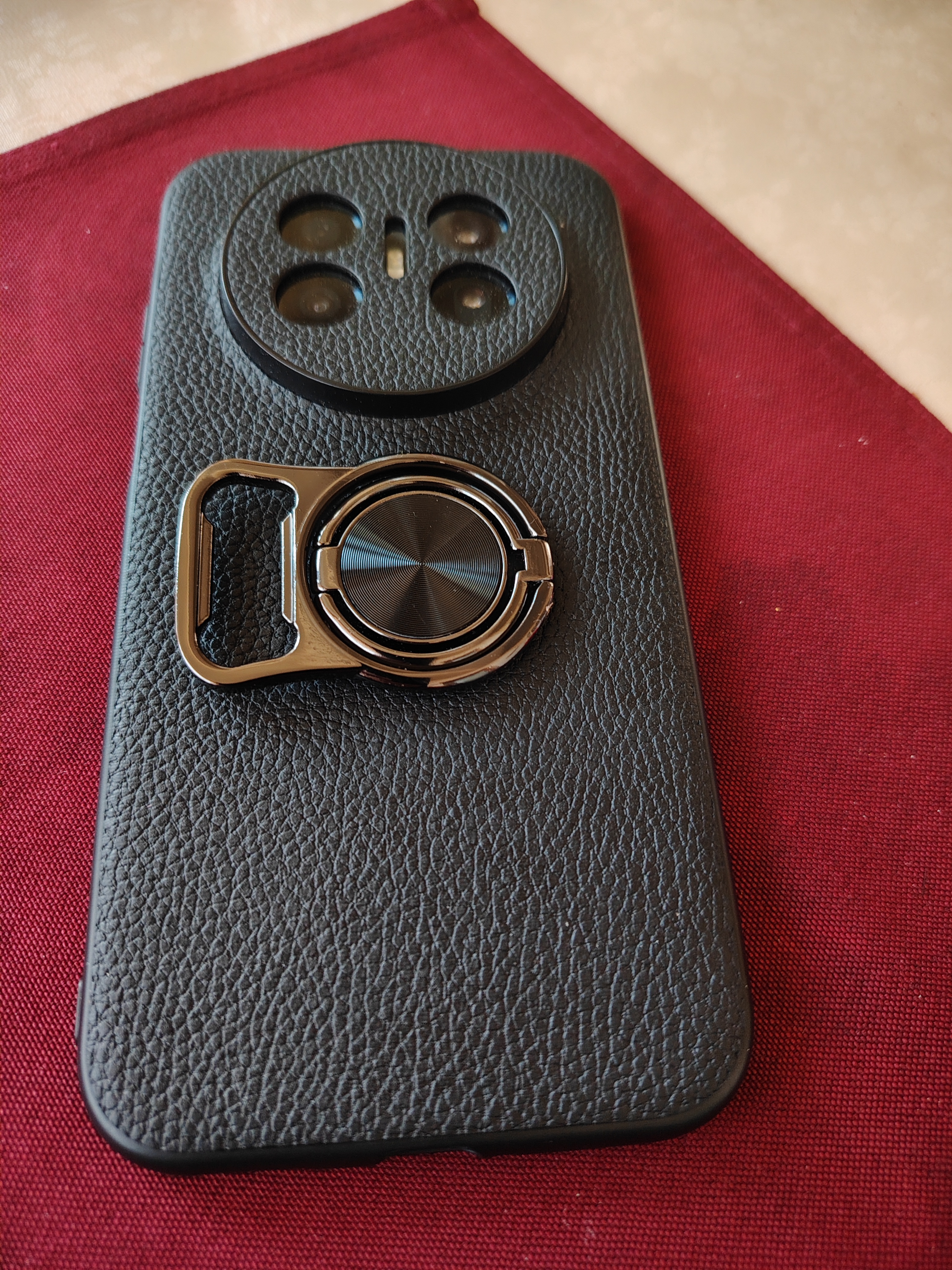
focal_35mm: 23
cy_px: 635
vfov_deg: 73.9
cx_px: 476
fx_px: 843
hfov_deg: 58.9
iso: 640
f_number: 1.8
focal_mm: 5.25
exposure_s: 1/50
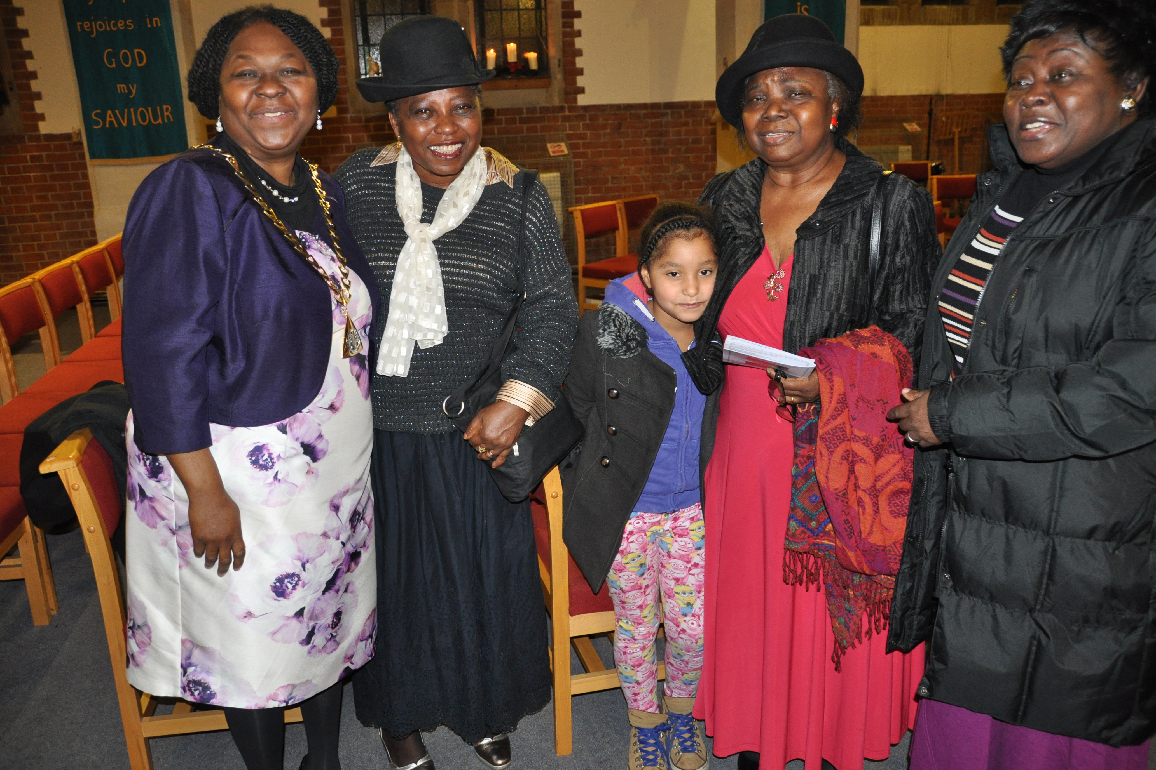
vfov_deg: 46.4
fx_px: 899
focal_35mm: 28
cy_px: 382
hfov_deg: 65.5
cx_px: 563
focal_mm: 18
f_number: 3.5
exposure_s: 1/60
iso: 800
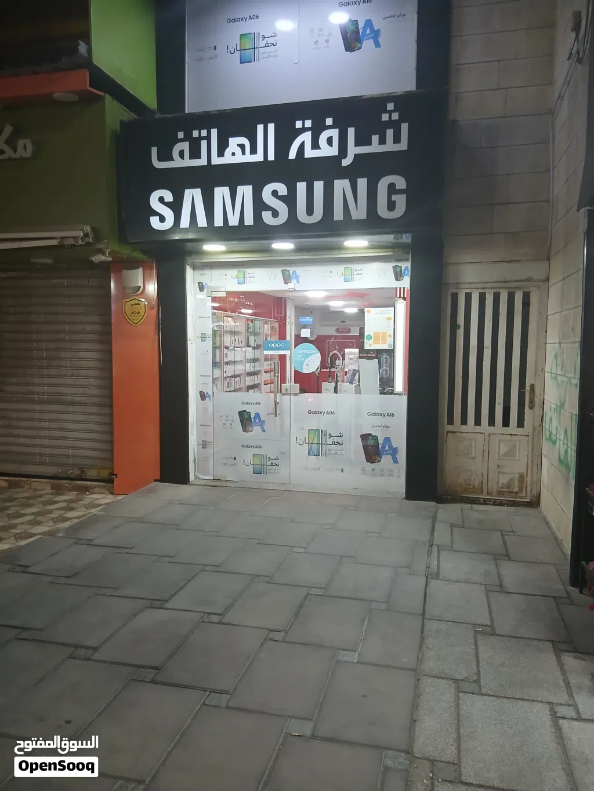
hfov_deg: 53.1
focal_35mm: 26
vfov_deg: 67.3
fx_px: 595
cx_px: 297
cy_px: 396
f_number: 1.8
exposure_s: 1/50
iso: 250
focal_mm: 3.98
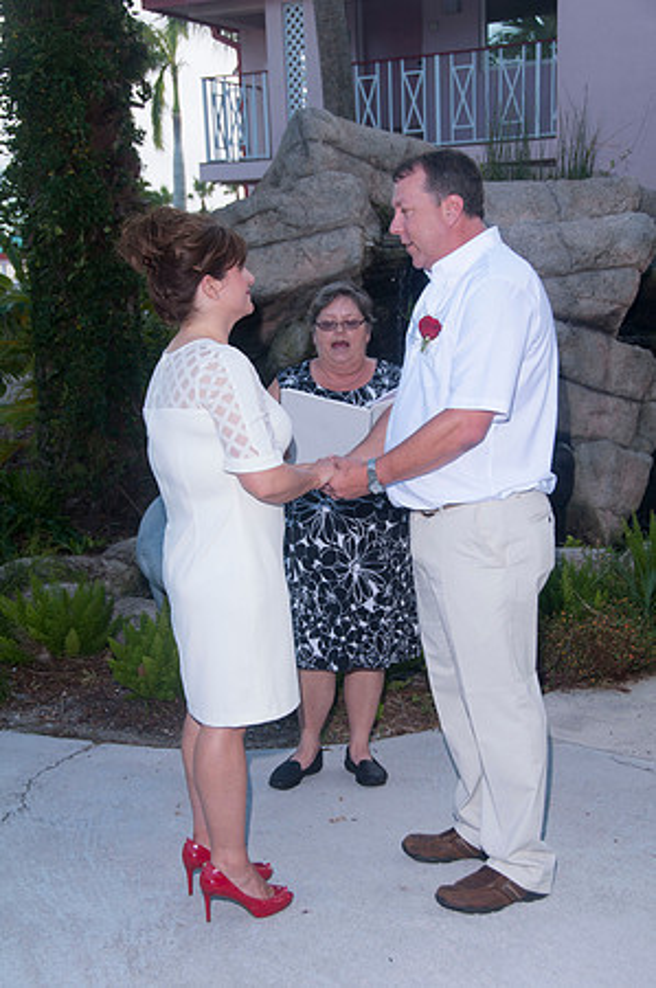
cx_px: 328
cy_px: 494
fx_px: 1438
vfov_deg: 37.9
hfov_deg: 25.7
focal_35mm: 52
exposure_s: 1/250
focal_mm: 35
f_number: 5.6
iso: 200
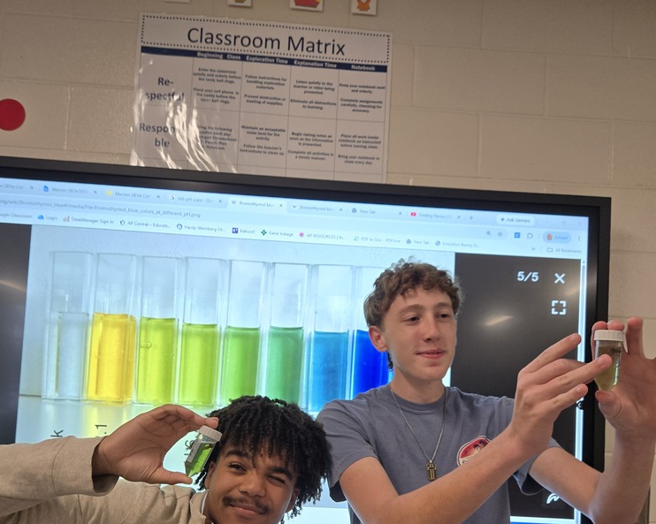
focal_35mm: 31
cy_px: 353
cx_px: 335
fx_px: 602
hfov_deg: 57.2
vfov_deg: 46.3
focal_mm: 5.4
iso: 125
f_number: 1.8
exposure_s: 1/60
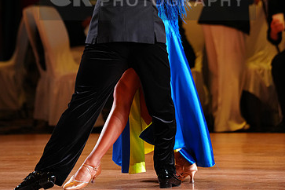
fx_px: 2533
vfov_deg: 4.3
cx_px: 148
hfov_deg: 6.4
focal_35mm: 320
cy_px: -5
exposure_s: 1/400
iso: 1600
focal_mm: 200
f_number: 2.8
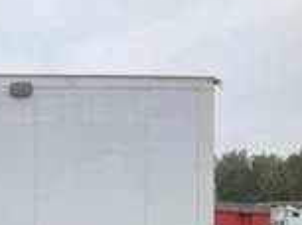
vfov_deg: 18.7
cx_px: -77
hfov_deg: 23.2
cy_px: 233
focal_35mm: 76
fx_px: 661
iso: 25
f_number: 1.8
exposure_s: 1/1626
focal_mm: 3
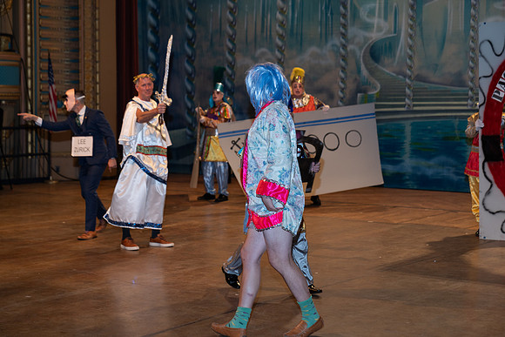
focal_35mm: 70
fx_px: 982
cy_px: 168
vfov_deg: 19.5
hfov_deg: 28.8
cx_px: 252
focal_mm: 70
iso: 640
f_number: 3.2
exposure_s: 1/100
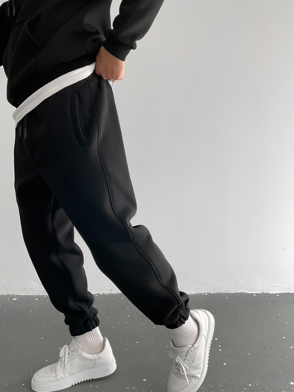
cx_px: 147
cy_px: 196
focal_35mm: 29
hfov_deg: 48.2
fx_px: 328
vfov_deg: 61.7
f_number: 1.8
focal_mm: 3
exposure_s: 1/120
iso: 32
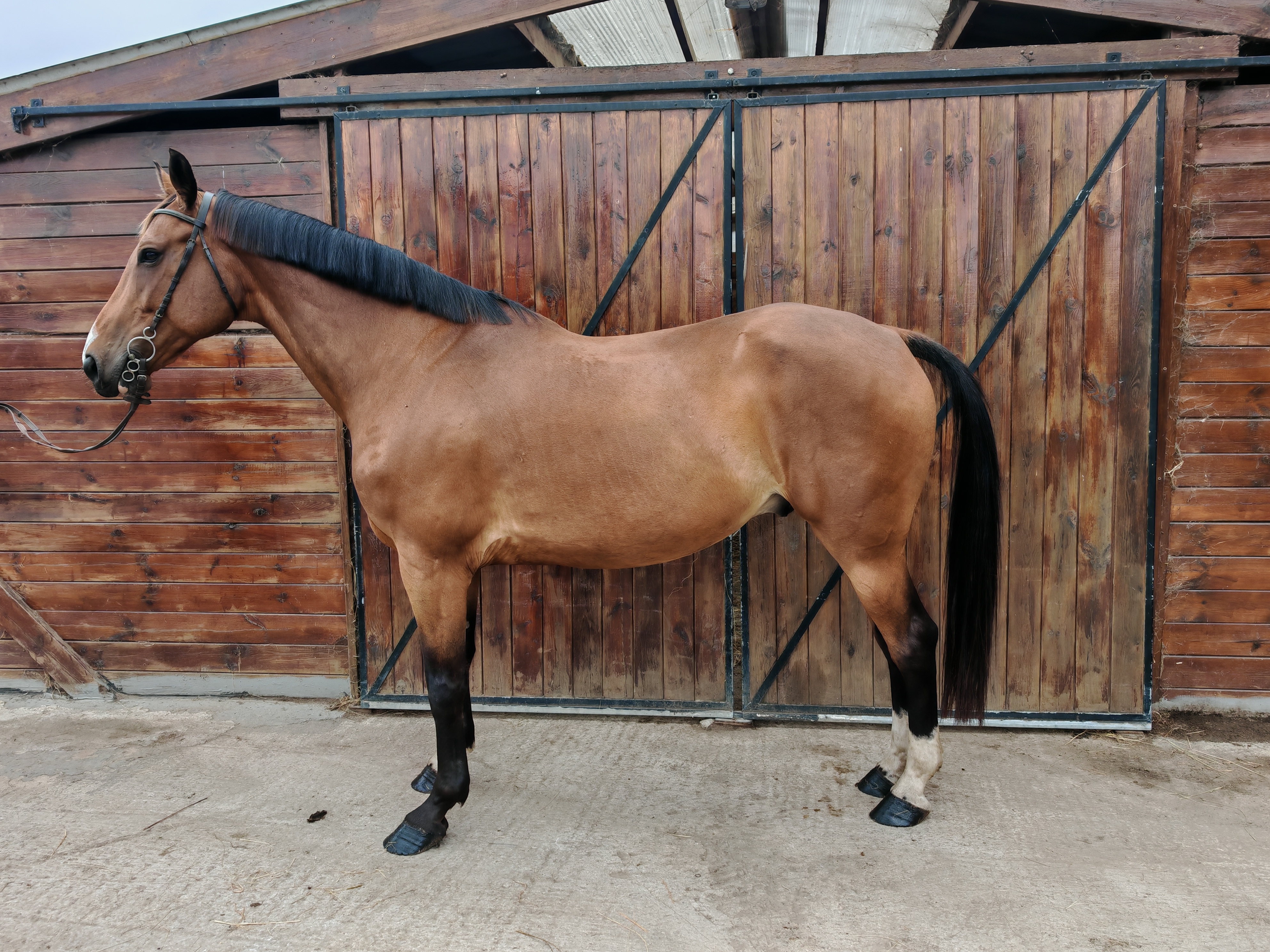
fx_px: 1027
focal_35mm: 28
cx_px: 658
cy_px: 459
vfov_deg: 49.7
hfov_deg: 63.4
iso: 50
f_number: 2
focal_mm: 6.83
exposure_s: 1/470
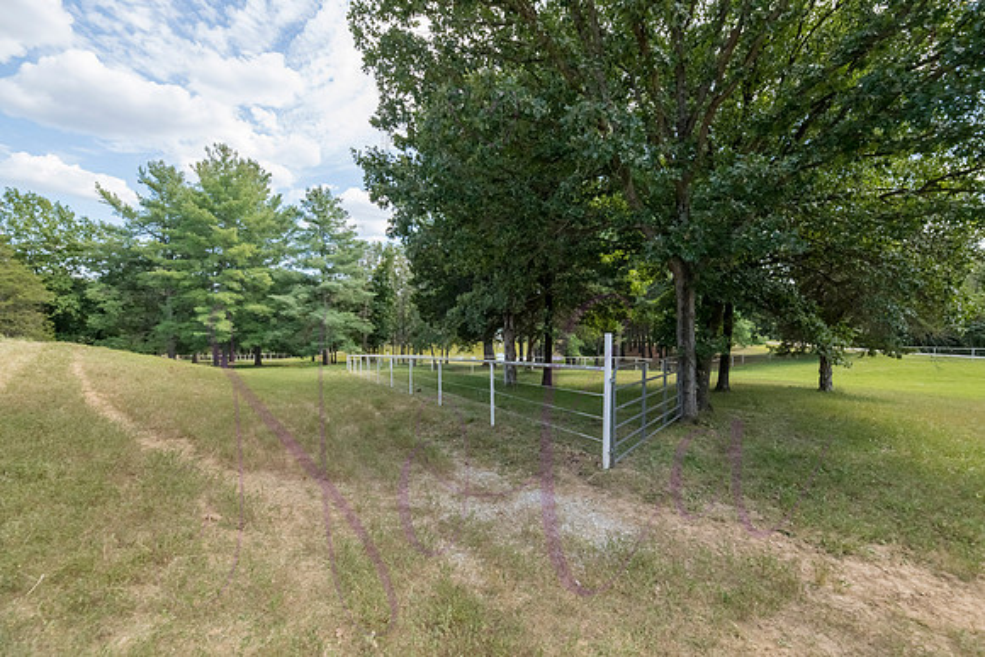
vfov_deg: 78.2
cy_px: 334
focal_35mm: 15
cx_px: 505
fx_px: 405
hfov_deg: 101.2
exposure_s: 1/500
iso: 800
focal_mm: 14
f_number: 8
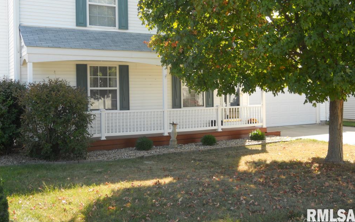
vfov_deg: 32.7
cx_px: 180
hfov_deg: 50.4
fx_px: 377
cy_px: 91
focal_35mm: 39
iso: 80
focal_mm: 6.4
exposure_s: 1/200
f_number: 3
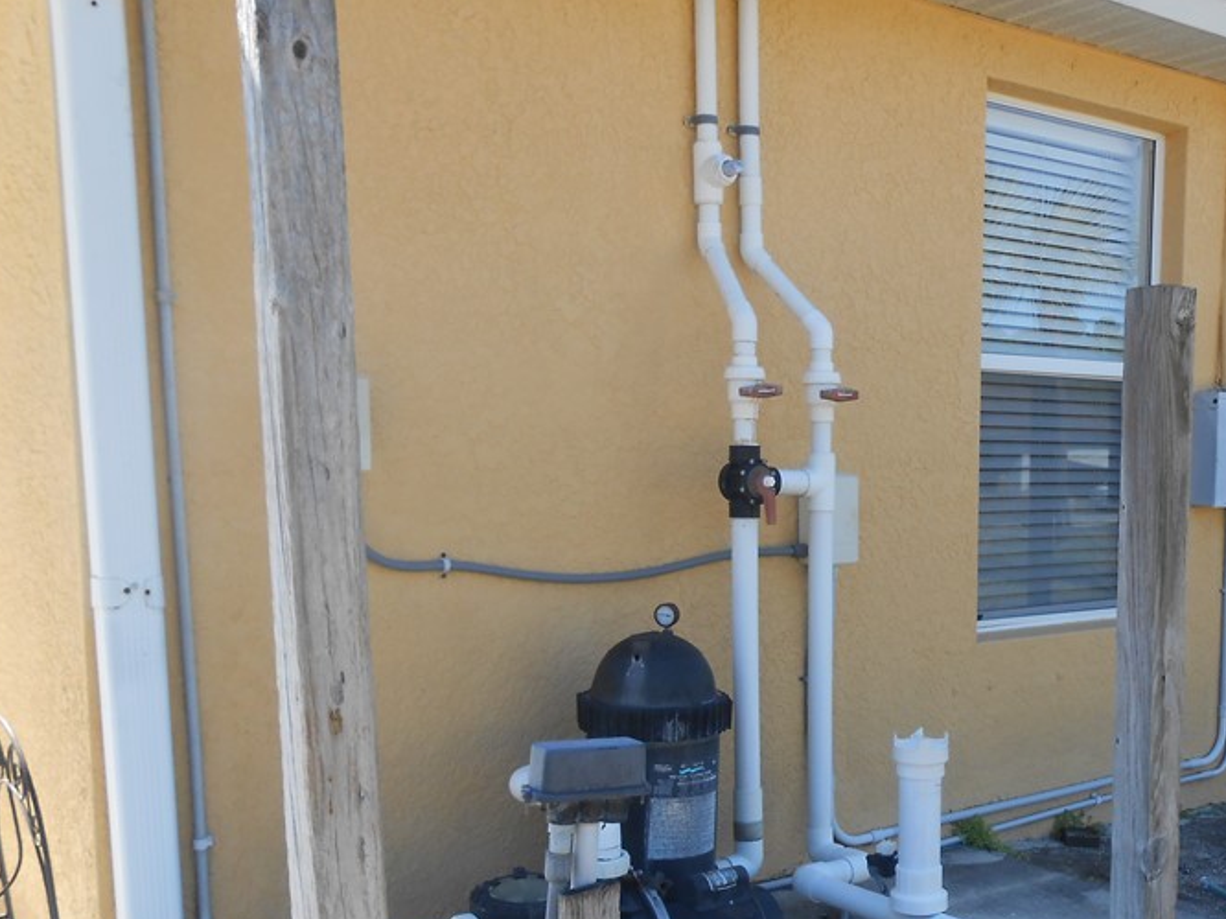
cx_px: 827
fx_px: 1416
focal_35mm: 40
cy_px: 646
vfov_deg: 35.4
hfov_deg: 46.0
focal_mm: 4.6
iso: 80
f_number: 3.5
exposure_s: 1/250
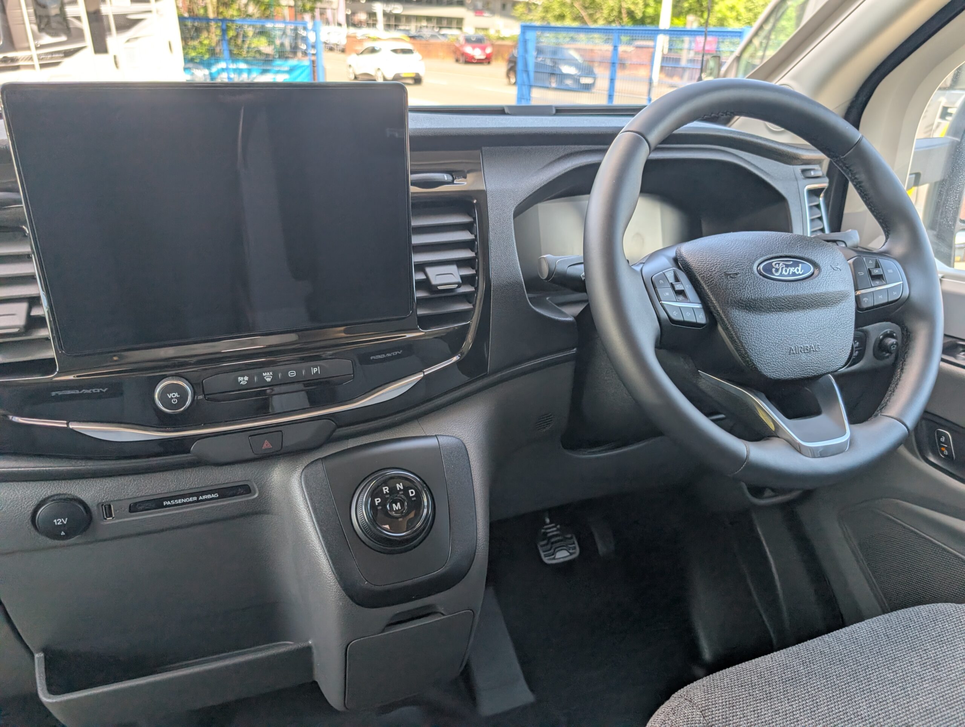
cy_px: 364
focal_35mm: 24
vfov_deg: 56.9
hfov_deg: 71.5
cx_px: 482
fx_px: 670
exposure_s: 1/196
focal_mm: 6.9
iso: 30
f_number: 1.68
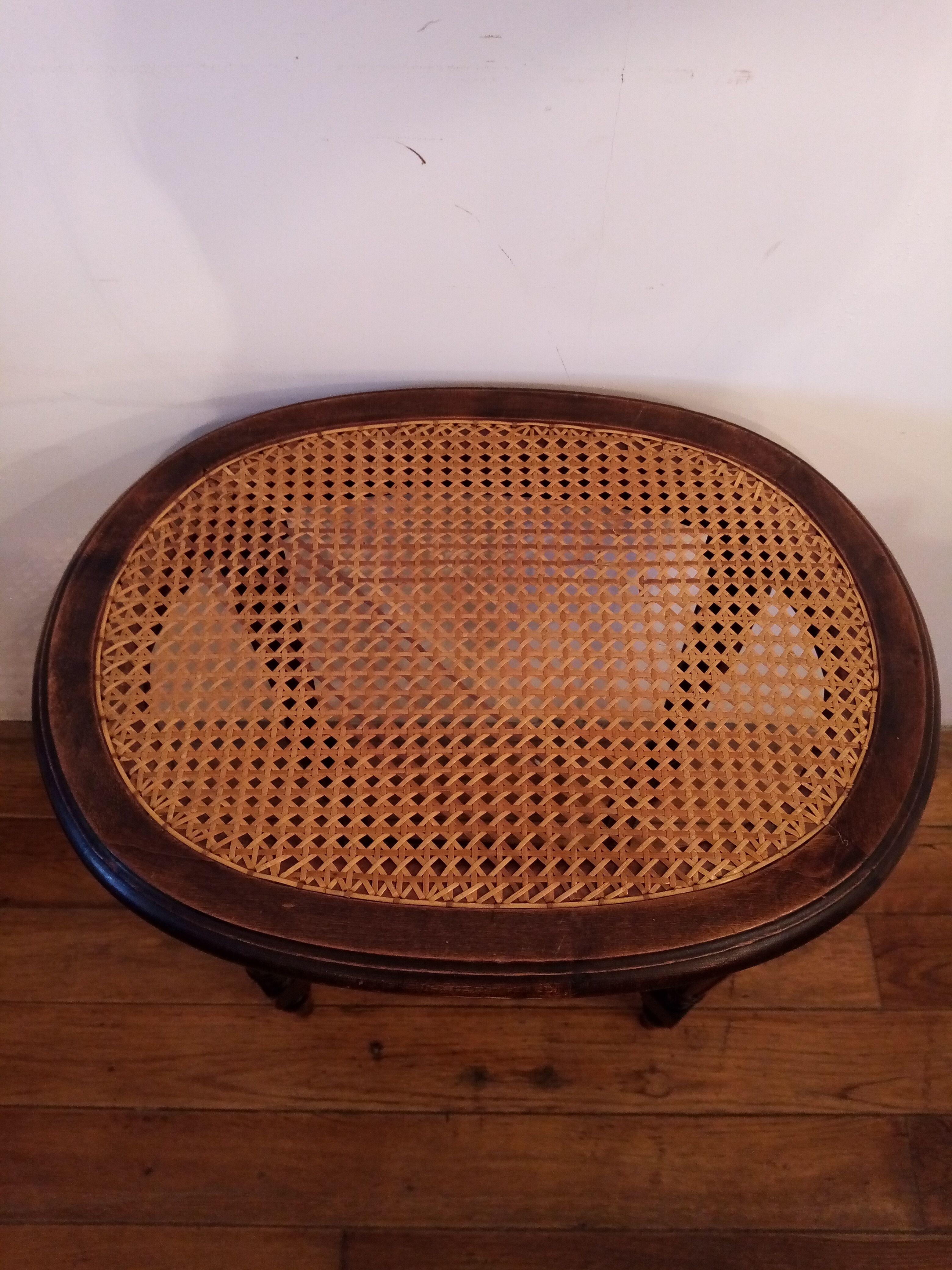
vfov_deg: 67.3
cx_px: 476
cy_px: 635
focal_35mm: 26
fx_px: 953
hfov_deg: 53.1
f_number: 1.8
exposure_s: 1/33.3
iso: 318
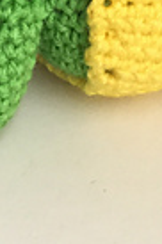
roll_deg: +0.9
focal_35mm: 151
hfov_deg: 9.0
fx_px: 1022
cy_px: -240
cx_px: 142
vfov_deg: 12.1
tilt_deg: -18.0
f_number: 2.4
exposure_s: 1/30
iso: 32
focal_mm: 3.3
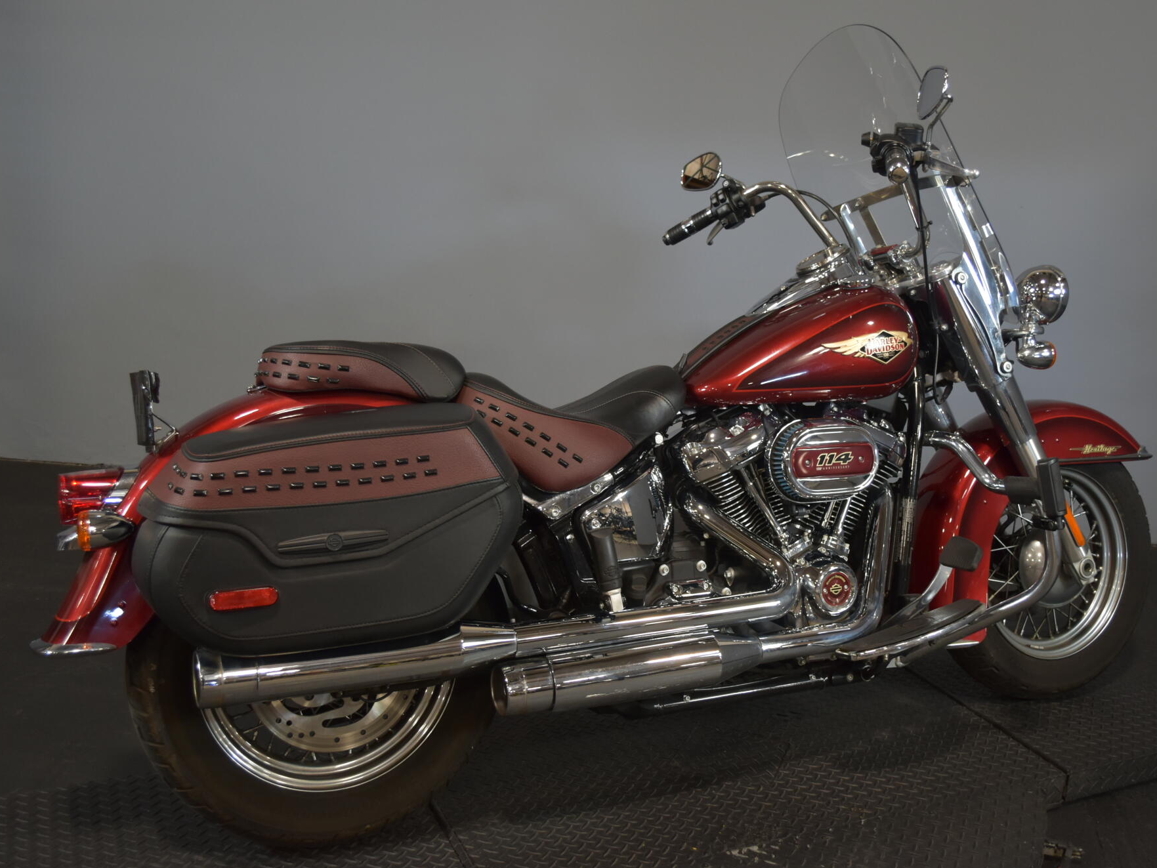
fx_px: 1204
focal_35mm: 36
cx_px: 648
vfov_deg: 39.7
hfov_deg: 51.2
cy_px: 437
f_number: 4
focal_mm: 22
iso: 560
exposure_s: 1/30
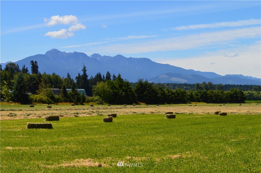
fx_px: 597
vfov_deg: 16.5
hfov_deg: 24.6
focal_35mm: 82
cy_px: 86
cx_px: 130
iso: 400
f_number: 11
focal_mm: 55
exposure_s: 1/500
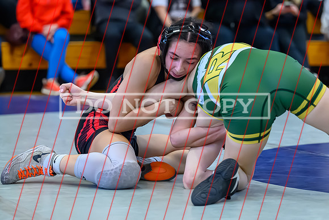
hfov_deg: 13.0
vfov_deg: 8.7
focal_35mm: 158
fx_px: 1442
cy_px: 135
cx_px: 206
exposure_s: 1/640
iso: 8000
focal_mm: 96
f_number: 2.8
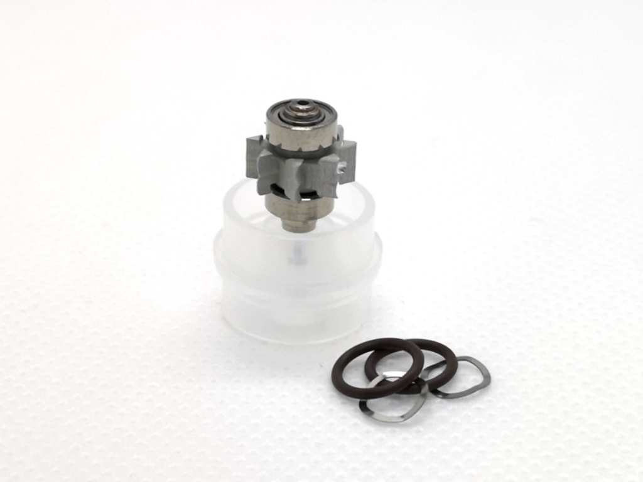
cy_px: 241
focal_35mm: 68
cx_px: 322
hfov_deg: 28.6
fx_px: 1263
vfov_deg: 21.6
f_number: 1.8
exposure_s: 1/183
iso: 50
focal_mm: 3.95
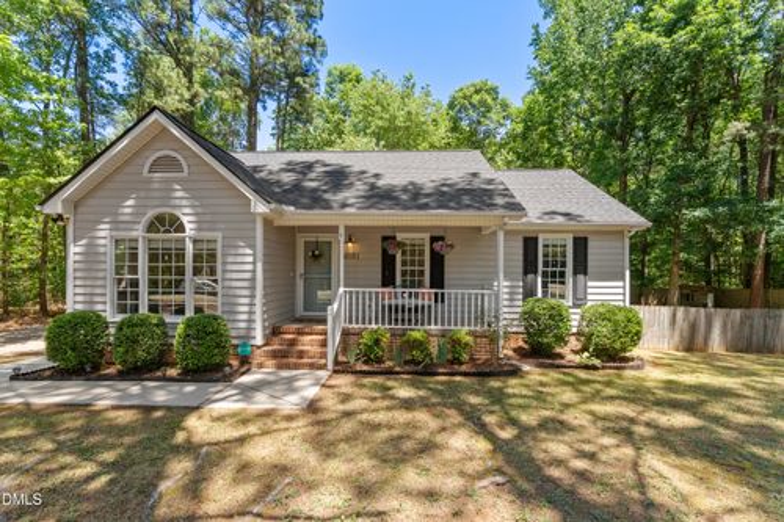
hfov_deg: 96.8
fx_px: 348
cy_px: 261
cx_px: 392
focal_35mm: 16
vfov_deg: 73.7
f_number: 8
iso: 250
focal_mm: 16
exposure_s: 1/160
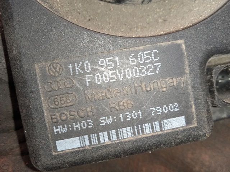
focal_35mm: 28
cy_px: 86
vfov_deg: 49.7
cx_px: 115
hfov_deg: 63.5
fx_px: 186
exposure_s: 1/50
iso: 181
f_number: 2.2
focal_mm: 3.43
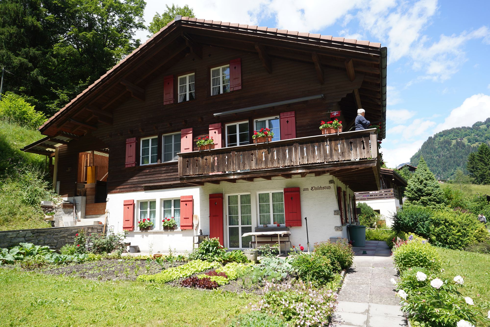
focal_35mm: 24
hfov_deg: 73.7
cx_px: 245
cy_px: 164
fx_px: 327
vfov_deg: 53.1
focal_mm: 24
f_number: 9
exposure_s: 1/100
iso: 100
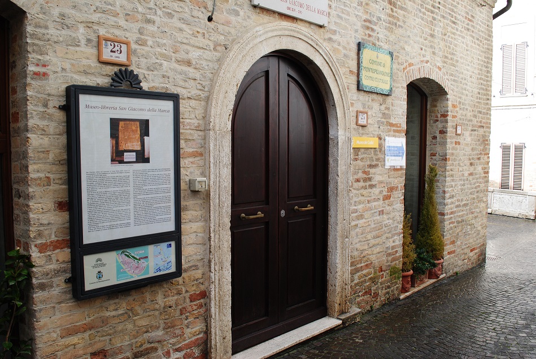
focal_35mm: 33
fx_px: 492
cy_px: 180
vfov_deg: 40.1
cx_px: 268
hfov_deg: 57.1
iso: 200
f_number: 8
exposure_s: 1/80
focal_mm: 22
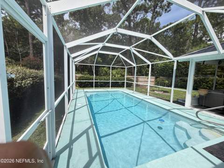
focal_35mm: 14
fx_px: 91
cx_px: 112
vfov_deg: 85.6
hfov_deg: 102.1
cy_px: 84
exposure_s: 1/502
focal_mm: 2.22
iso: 40
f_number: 2.2
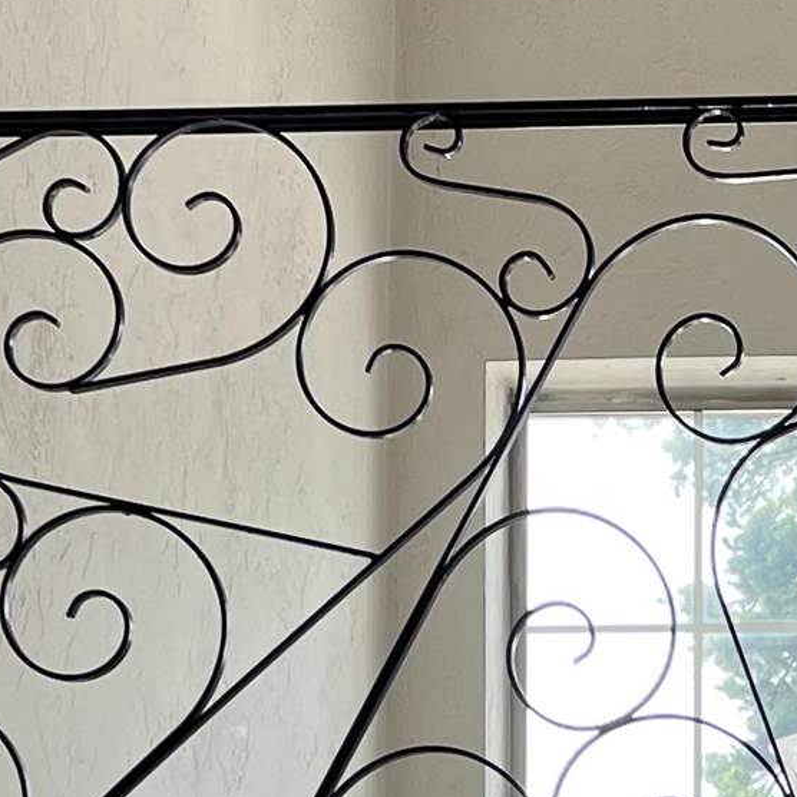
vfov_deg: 13.0
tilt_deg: +3.0
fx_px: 3308
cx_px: 993
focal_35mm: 127
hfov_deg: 13.3
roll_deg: -0.1
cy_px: 1194
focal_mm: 4.2
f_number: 1.6
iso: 32
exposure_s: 1/251
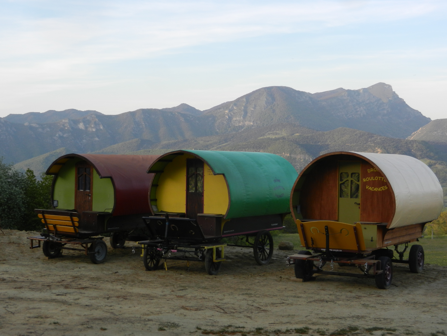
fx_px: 775
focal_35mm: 60
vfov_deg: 24.4
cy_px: 168
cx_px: 224
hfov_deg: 32.2
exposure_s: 1/160
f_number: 4.5
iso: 160
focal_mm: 10.9
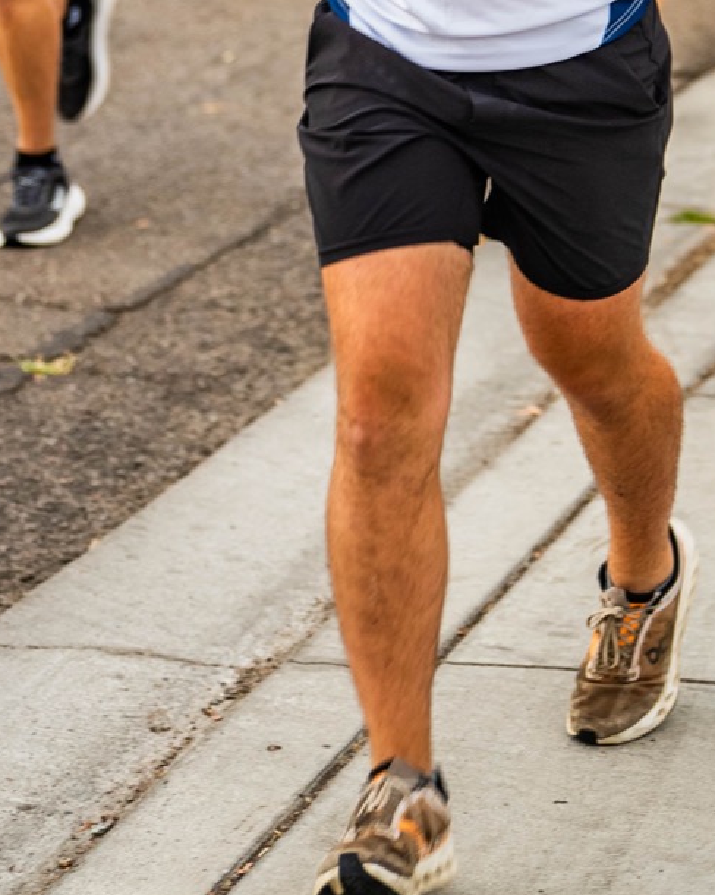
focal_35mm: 155
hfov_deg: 10.0
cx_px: 462
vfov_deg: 12.2
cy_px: -152
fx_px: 4104
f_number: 2.5
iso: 800
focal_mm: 63
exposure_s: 1/125
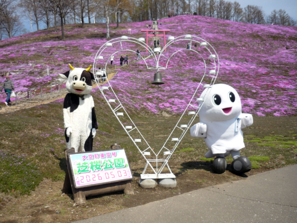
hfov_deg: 55.4
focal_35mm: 33
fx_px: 283
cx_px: 148
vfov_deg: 42.9
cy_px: 112
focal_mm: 5.5
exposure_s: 1/200
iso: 100
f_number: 8
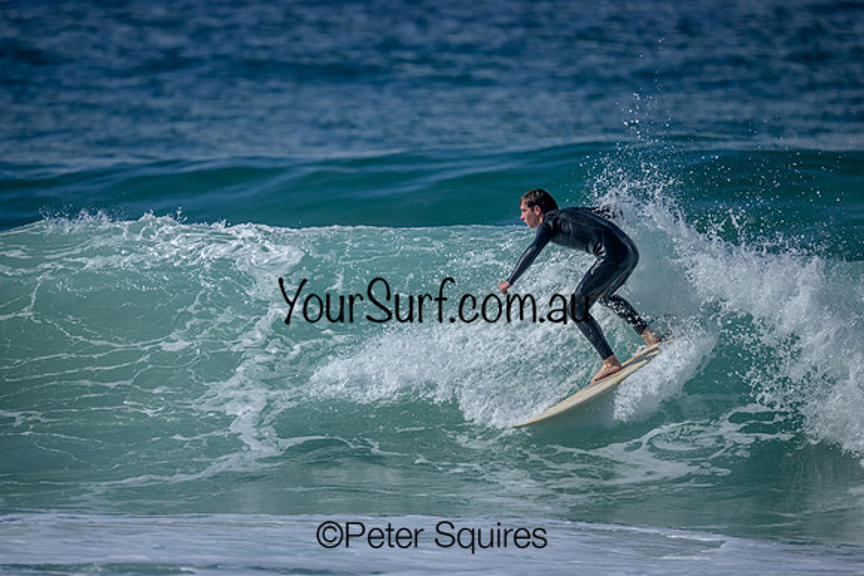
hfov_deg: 2.6
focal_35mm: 800
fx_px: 19204
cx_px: 432
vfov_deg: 1.7
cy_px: 288
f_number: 6.3
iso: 180
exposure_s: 1/2500
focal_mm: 800
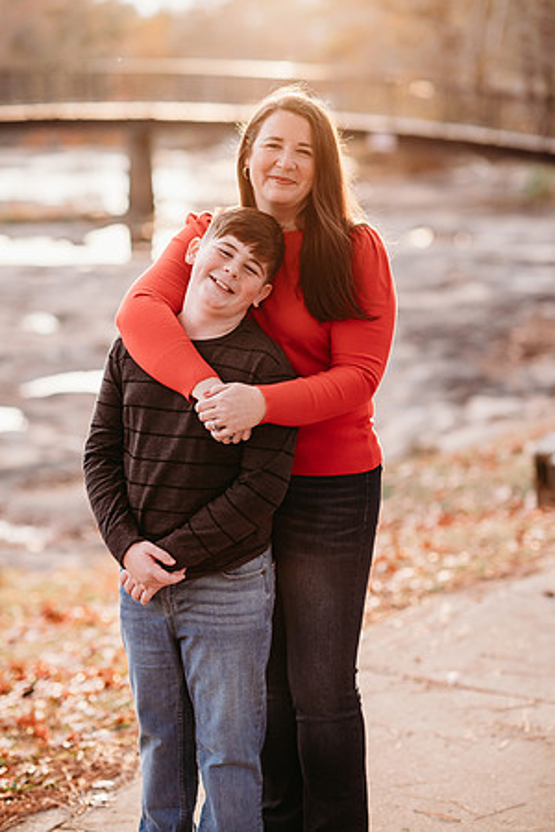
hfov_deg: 16.1
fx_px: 1965
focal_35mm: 85
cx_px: 278
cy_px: 416
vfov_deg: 23.9
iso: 320
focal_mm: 85
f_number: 2.2
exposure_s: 1/400
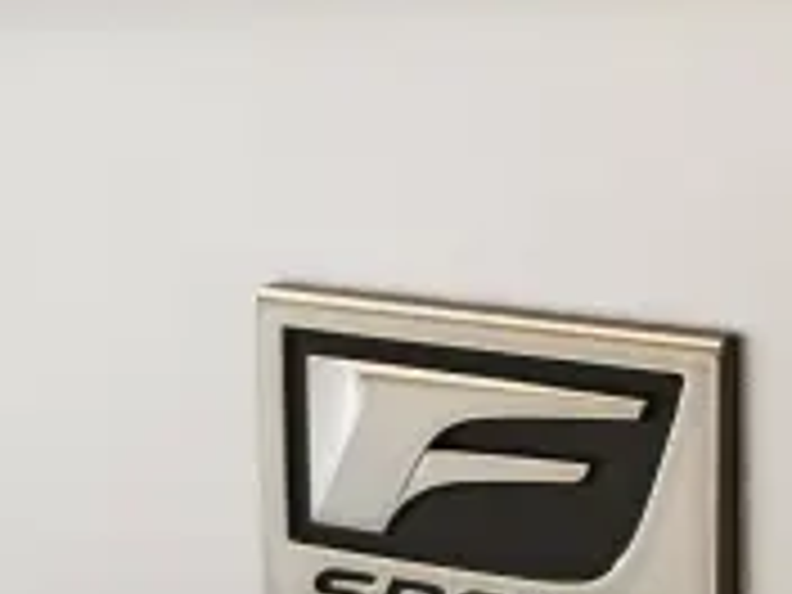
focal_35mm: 98
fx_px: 2242
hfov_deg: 19.9
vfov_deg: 15.1
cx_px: 558
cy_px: 405
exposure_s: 1/100
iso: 200
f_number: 2
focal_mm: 6.83
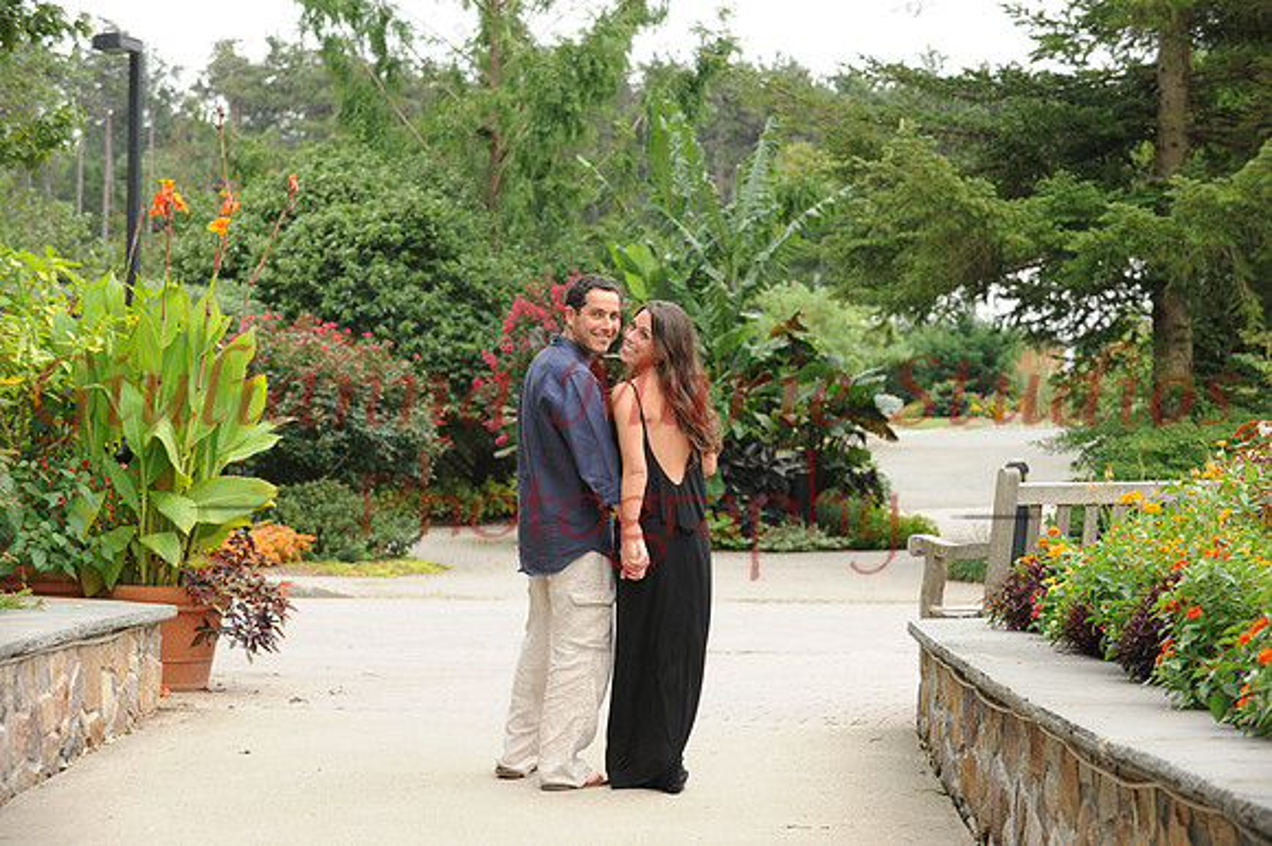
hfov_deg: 22.6
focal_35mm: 90
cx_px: 636
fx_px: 3178
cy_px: 423
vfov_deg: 15.2
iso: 500
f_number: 6.3
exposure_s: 1/160
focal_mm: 90
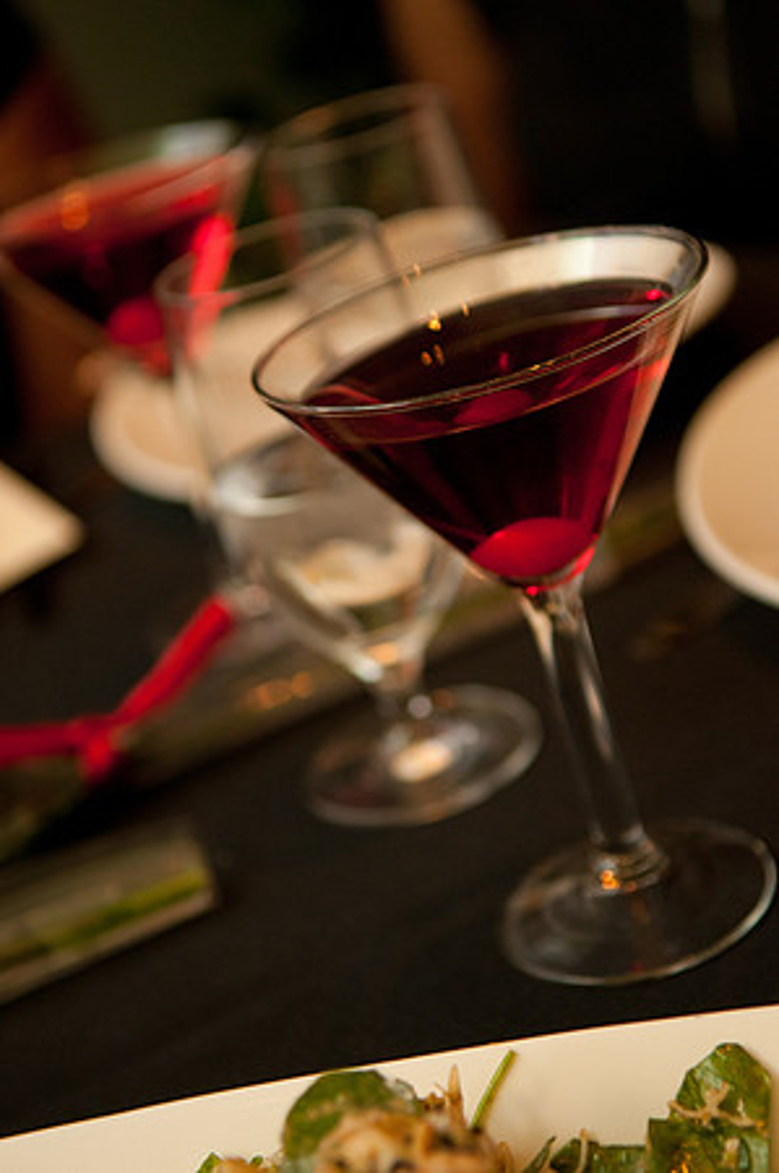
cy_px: 586
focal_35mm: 72
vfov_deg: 28.1
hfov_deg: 18.9
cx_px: 390
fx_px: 2342
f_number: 2.8
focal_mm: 48
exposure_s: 1/80
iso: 1000
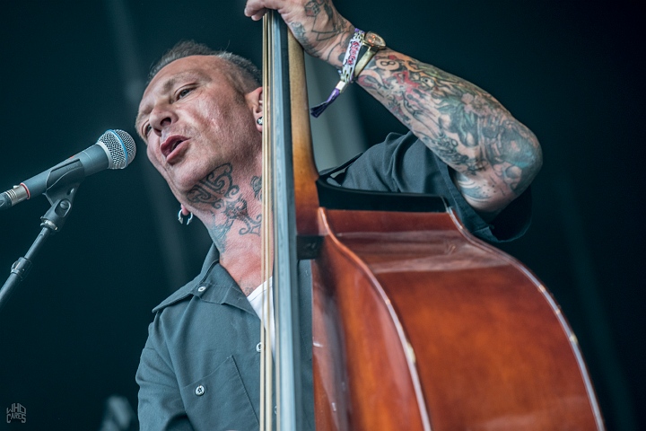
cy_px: 216
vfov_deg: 5.0
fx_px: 4979
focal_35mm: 278
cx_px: 323
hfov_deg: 7.4
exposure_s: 1/250
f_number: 2.8
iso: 100
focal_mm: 185
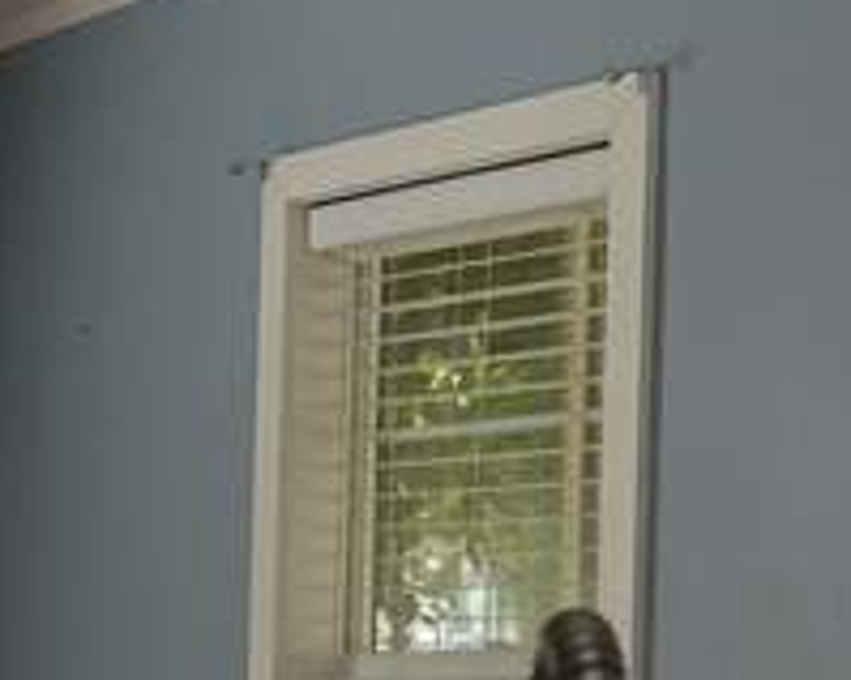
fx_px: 3424
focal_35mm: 136
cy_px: 1018
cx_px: -560
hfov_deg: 13.1
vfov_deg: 10.9
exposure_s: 1/79
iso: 125
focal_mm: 5.96
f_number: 1.6
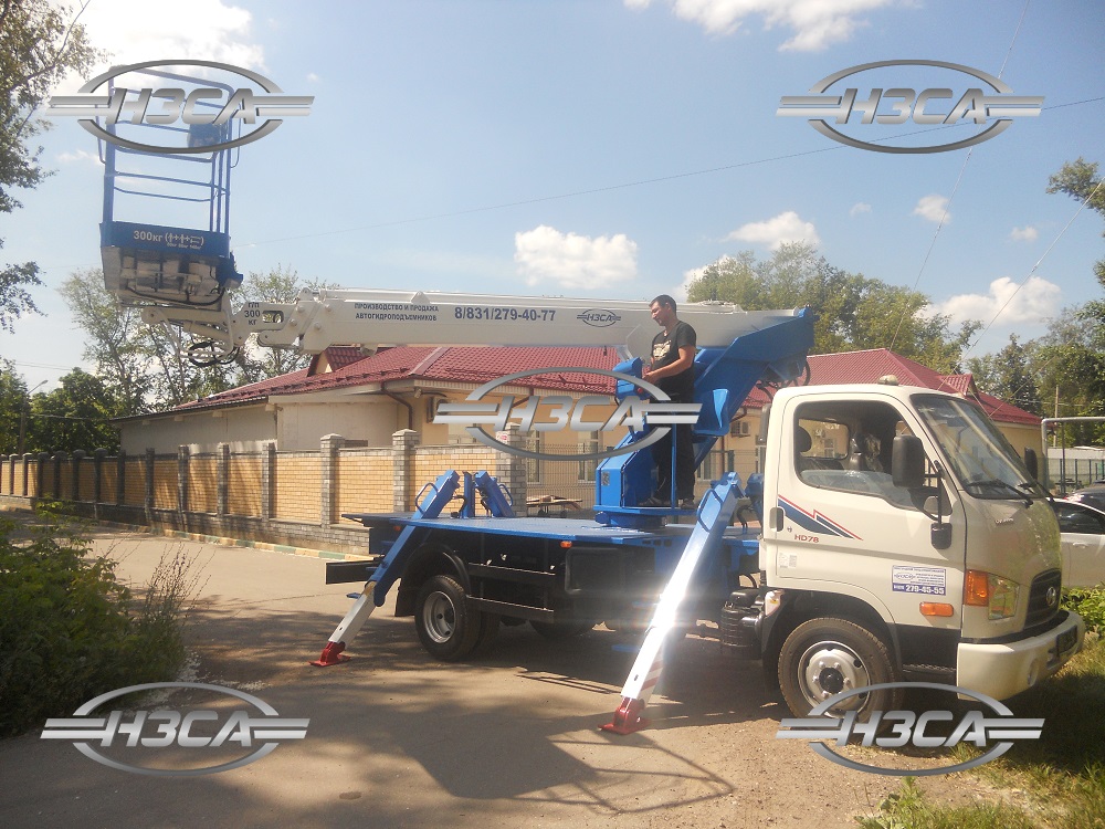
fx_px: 862
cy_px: 414
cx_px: 552
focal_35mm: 27
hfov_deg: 65.3
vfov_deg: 51.4
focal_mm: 4.9
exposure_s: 1/1250
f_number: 3.2
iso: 100
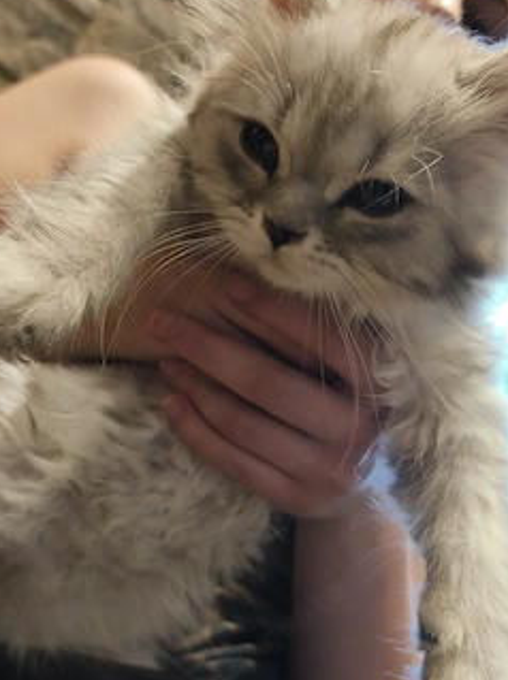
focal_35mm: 29
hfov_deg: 48.1
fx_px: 569
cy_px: 311
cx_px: 252
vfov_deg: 61.7
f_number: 1.65
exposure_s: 1/50
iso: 250
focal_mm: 6.14
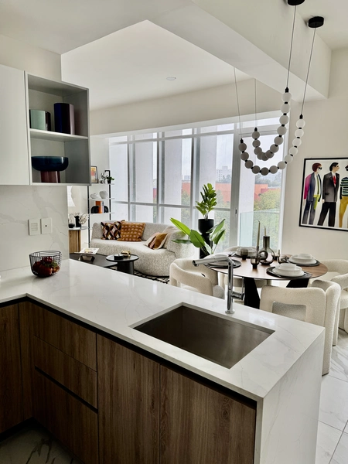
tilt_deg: -7.3
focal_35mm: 24
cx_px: 174
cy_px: 232
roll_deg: -0.4
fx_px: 322
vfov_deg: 71.6
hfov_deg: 56.8
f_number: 1.78
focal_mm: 6.76
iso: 50
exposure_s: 1/136
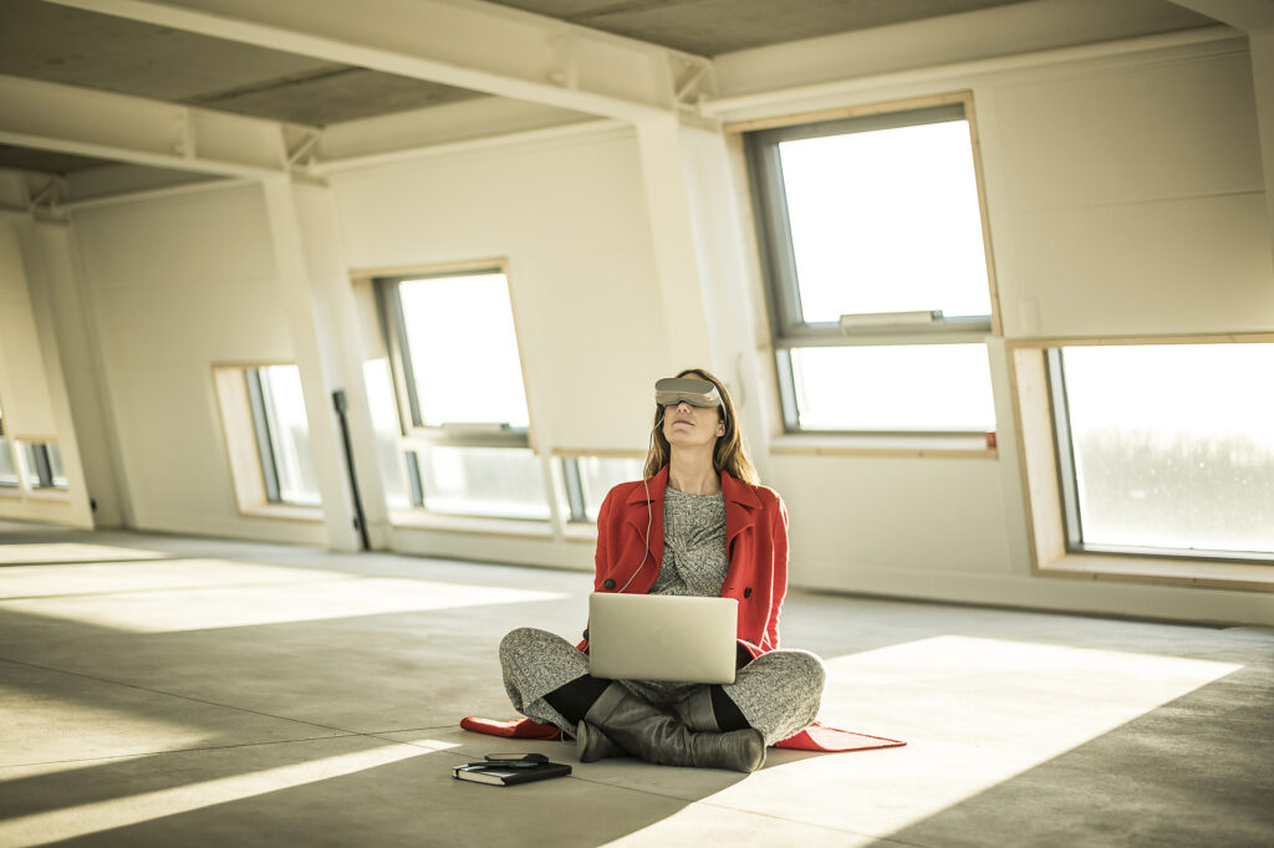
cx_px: 637
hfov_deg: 39.6
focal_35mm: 50
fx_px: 1769
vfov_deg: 27.0
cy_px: 424
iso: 200
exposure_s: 1/800
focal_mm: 50
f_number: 1.8
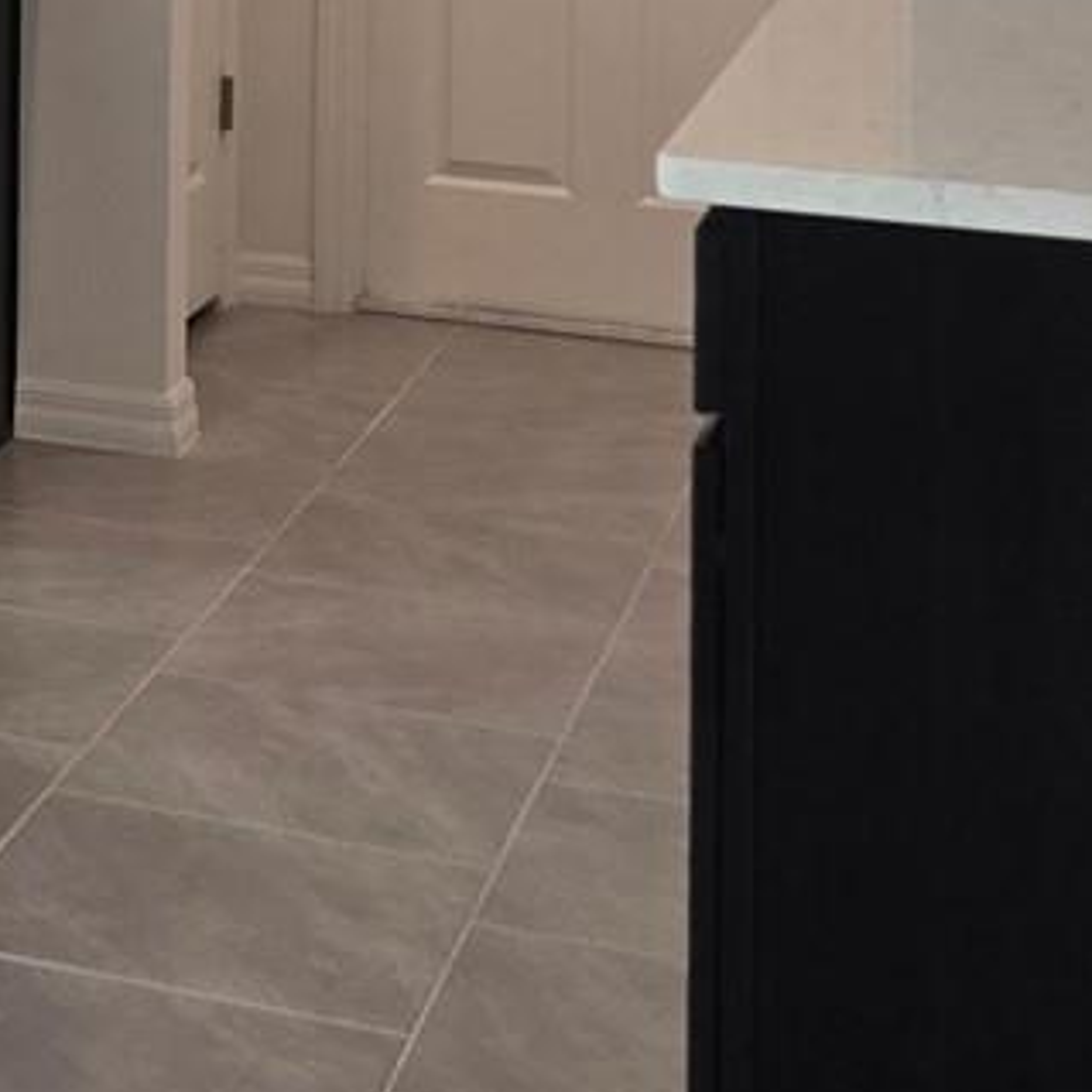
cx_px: -616
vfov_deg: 15.9
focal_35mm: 102
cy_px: -445
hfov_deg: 15.5
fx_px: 3640
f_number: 1.8
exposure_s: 1/120
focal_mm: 5.4
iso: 64
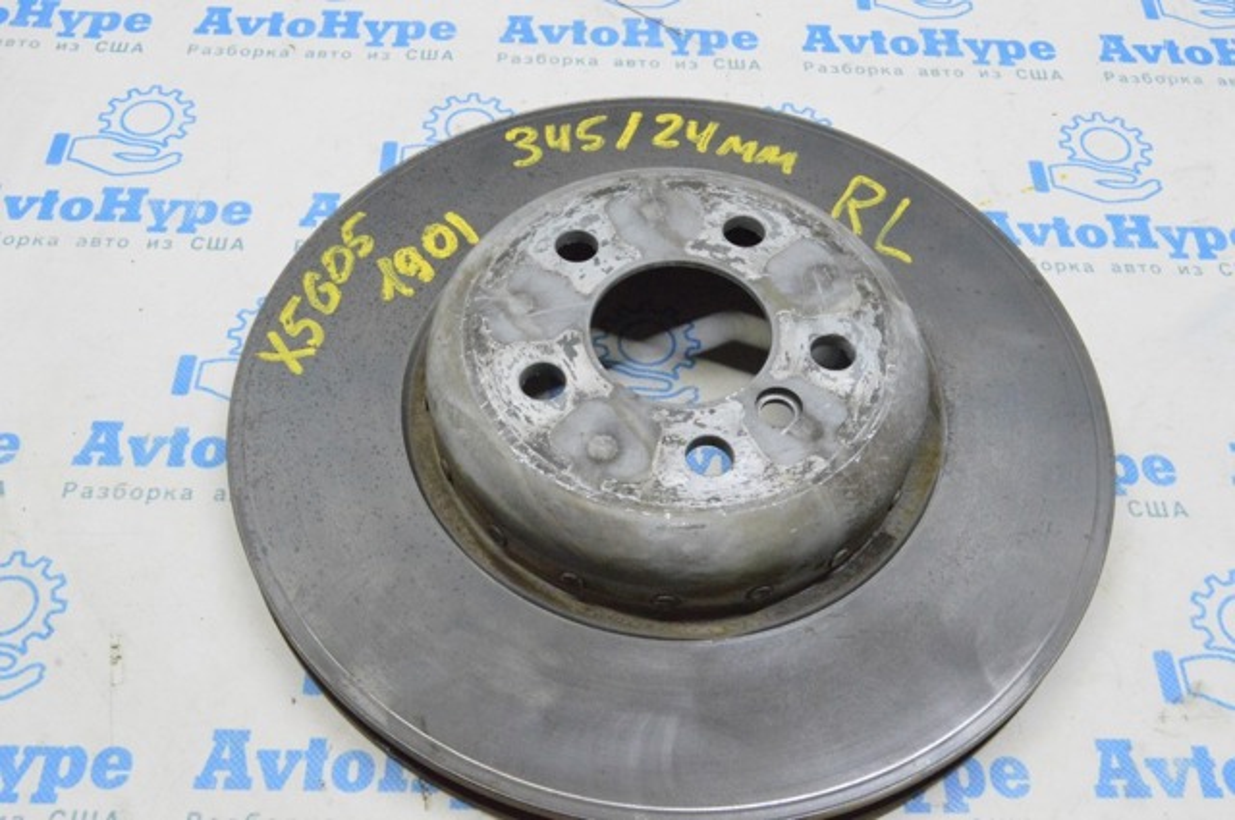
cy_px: 410
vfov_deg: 34.1
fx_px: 1336
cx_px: 618
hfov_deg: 49.6
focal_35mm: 39
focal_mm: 26
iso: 6400
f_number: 20
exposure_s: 1/20
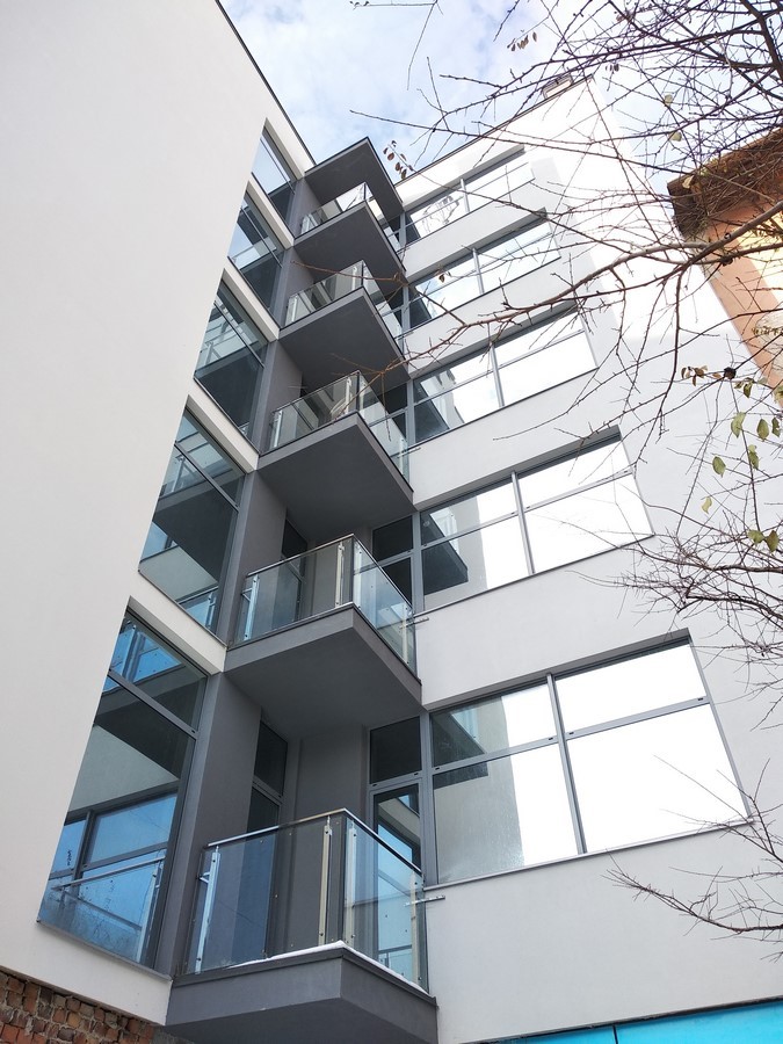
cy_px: 522
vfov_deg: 67.3
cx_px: 392
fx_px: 784
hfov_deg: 53.1
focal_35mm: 26
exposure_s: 1/286
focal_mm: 3.81
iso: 100
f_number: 2.2
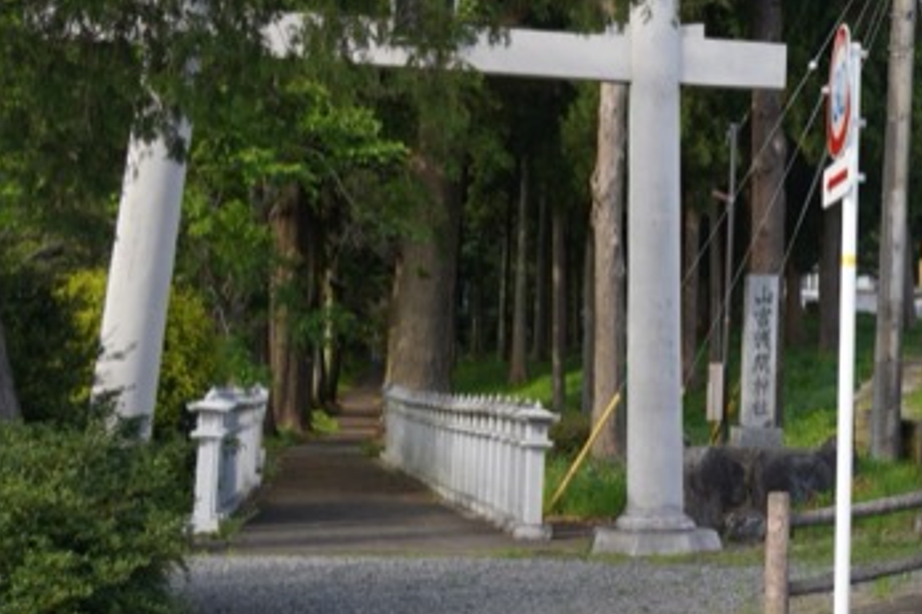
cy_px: 247
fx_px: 1510
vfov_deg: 22.9
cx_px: 786
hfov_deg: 32.6
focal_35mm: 59
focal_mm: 32
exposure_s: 1/320
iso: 400
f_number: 7.1
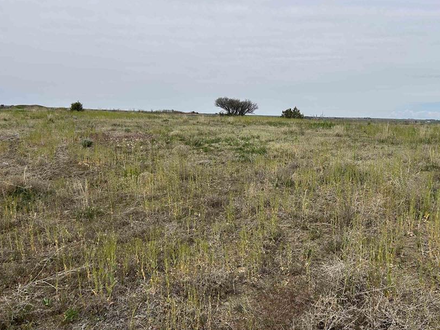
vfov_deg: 42.9
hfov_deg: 54.8
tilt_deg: -4.9
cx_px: 274
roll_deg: -2.9
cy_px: 154
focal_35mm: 33
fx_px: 419
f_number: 1.5
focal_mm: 5.7
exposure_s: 1/6579
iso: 50
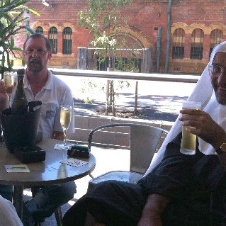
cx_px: 31
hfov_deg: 26.9
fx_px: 458
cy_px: 88
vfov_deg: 27.6
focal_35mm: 62
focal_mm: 3.85
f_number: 2.8
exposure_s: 1/203
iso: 80
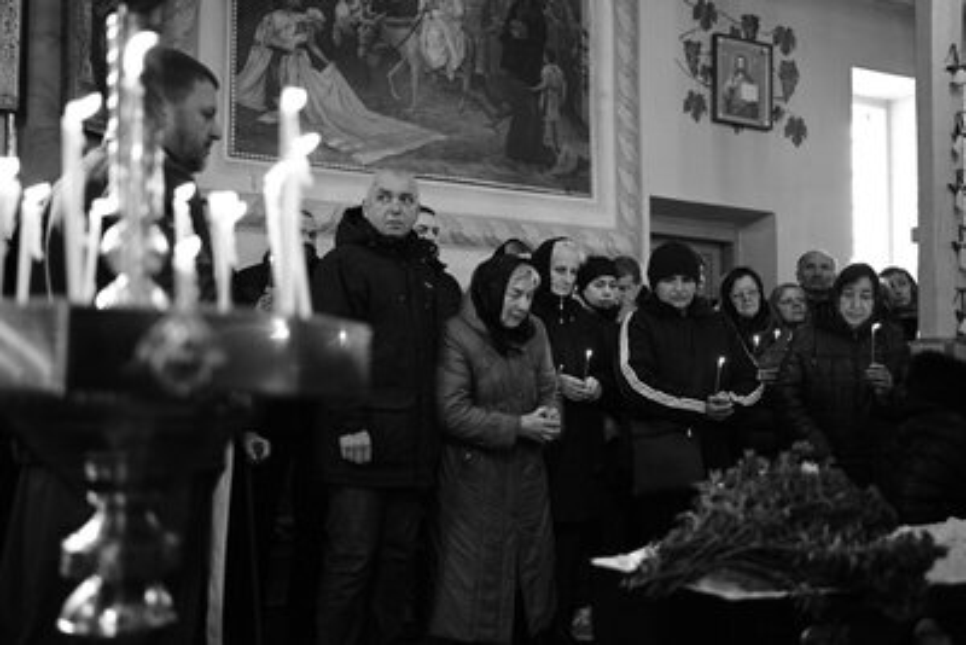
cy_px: 322
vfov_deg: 37.9
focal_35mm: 35
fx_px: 939
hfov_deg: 54.4
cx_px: 483
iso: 2500
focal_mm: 35
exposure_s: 1/200
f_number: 1.8
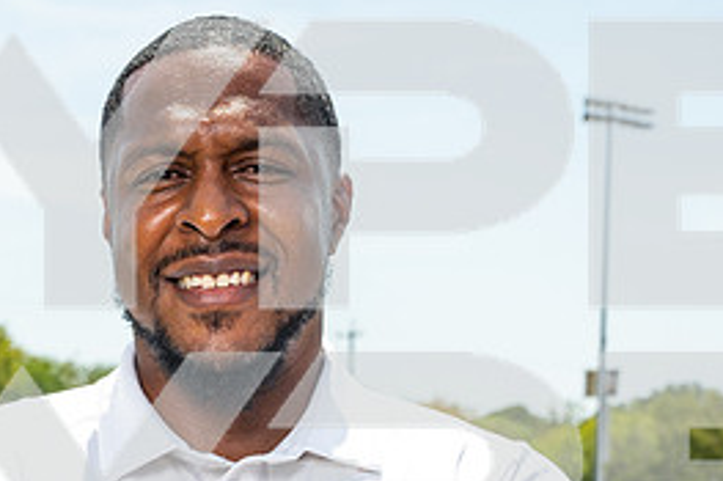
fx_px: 2127
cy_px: 499
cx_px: 214
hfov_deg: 19.2
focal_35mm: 106
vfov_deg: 12.7
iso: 100
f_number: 8
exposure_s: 1/125
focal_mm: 48
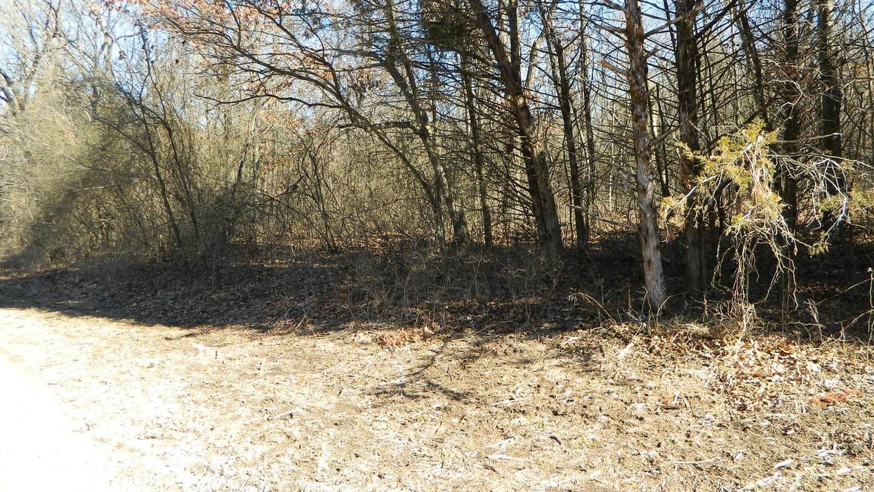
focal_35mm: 28
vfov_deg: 41.3
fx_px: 649
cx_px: 432
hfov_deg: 67.9
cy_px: 193
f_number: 3.1
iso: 80
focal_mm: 4.5
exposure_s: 1/200
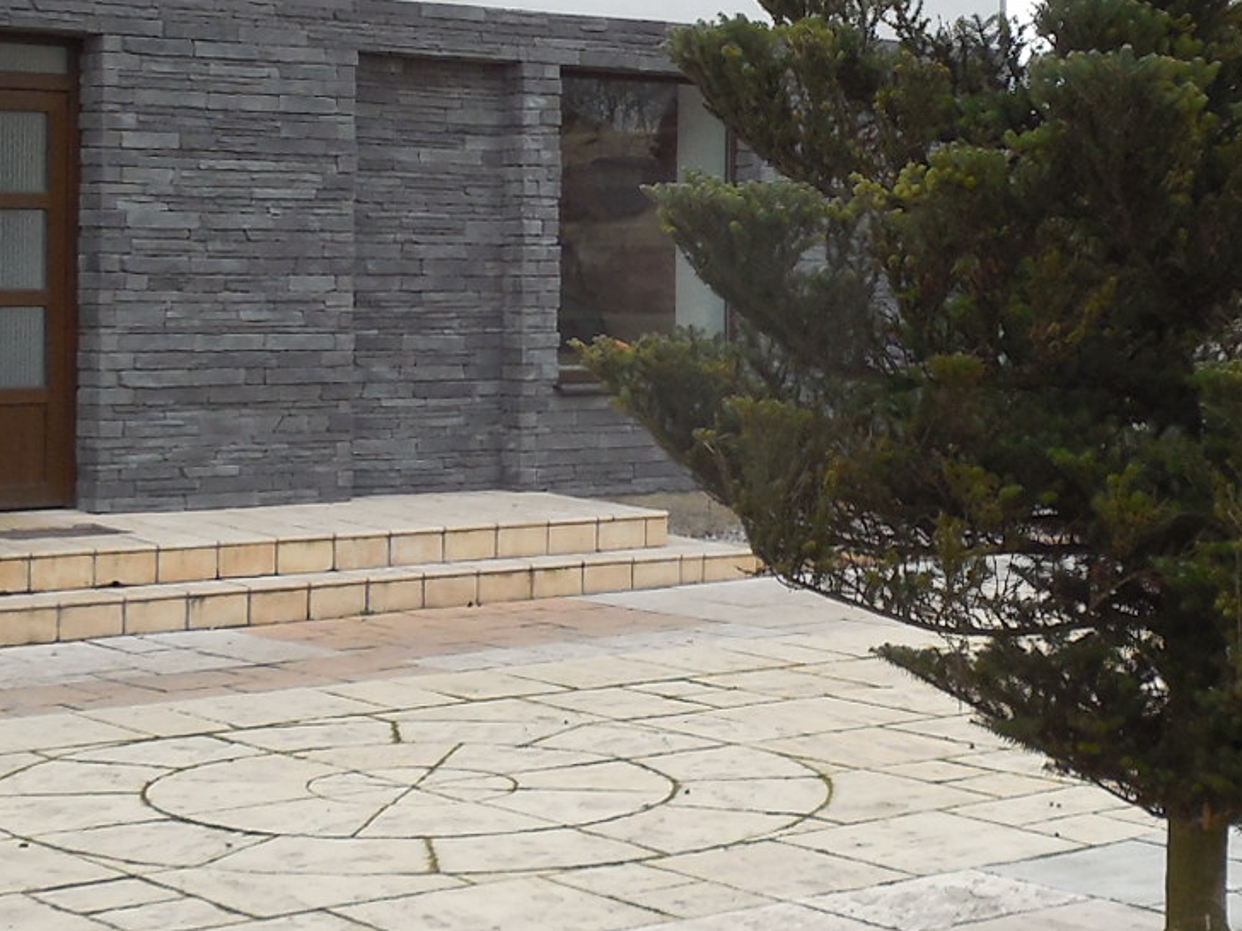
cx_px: 798
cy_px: 246
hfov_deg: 24.9
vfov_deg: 18.8
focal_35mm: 78
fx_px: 2799
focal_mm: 4.5
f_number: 3.3
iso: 125
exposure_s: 1/250
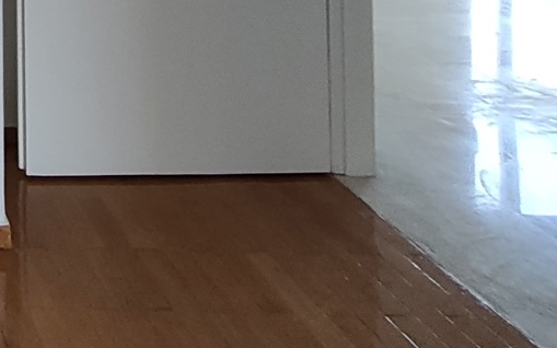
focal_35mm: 60
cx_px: -229
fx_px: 911
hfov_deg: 26.7
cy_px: -316
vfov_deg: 17.0
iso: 200
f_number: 2.2
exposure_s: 1/100
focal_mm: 1.67
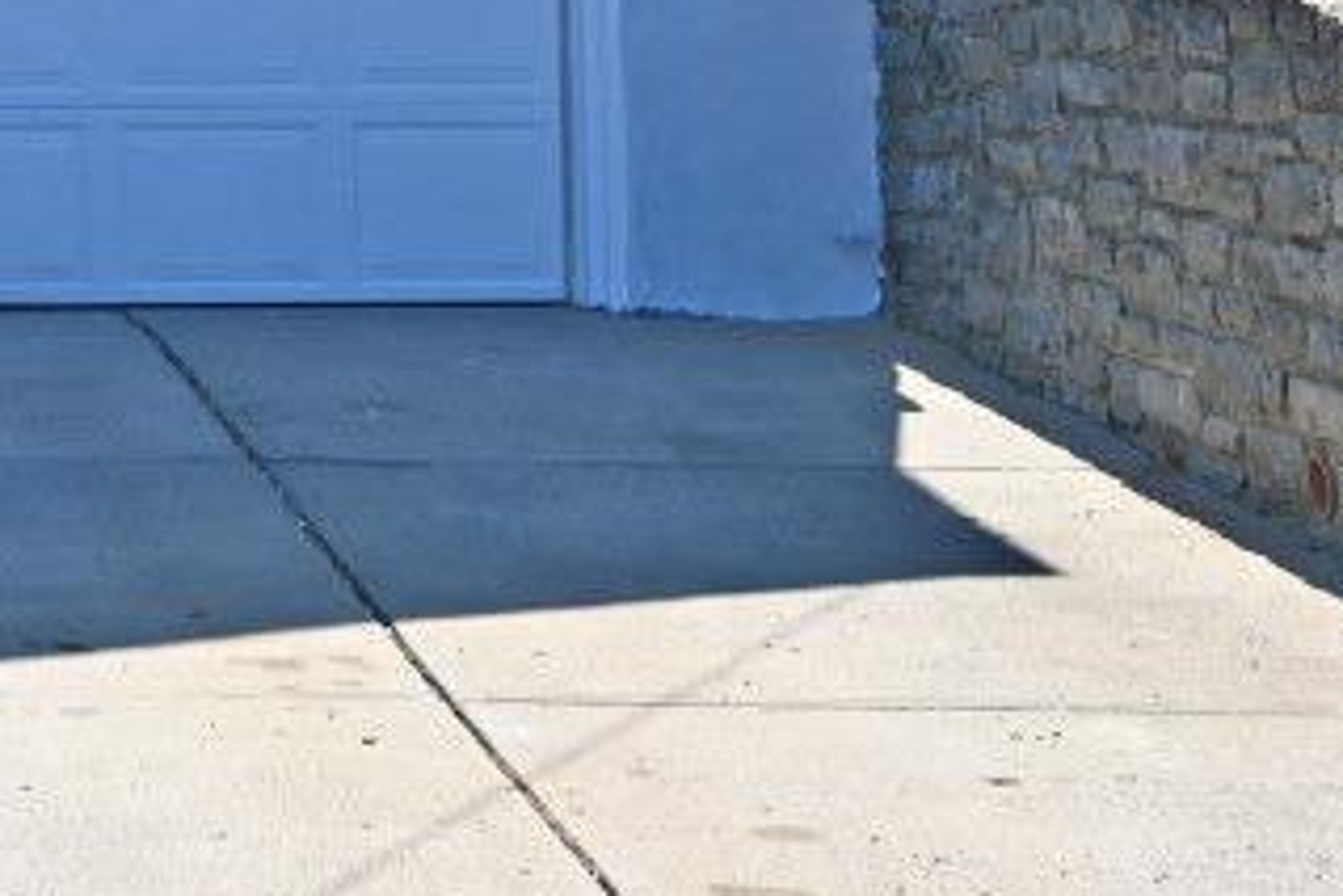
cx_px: -690
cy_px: -1018
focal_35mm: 141
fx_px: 5262
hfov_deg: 13.7
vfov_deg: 9.0
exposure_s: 1/320
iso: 100
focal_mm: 30
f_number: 6.3
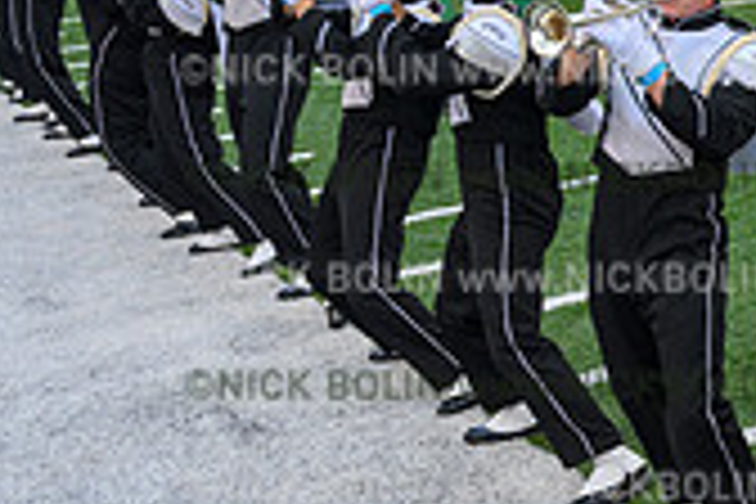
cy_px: 281
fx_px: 1743
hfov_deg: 20.0
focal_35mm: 83
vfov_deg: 16.5
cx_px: 1233
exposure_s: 1/100
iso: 80
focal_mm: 24
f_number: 7.1
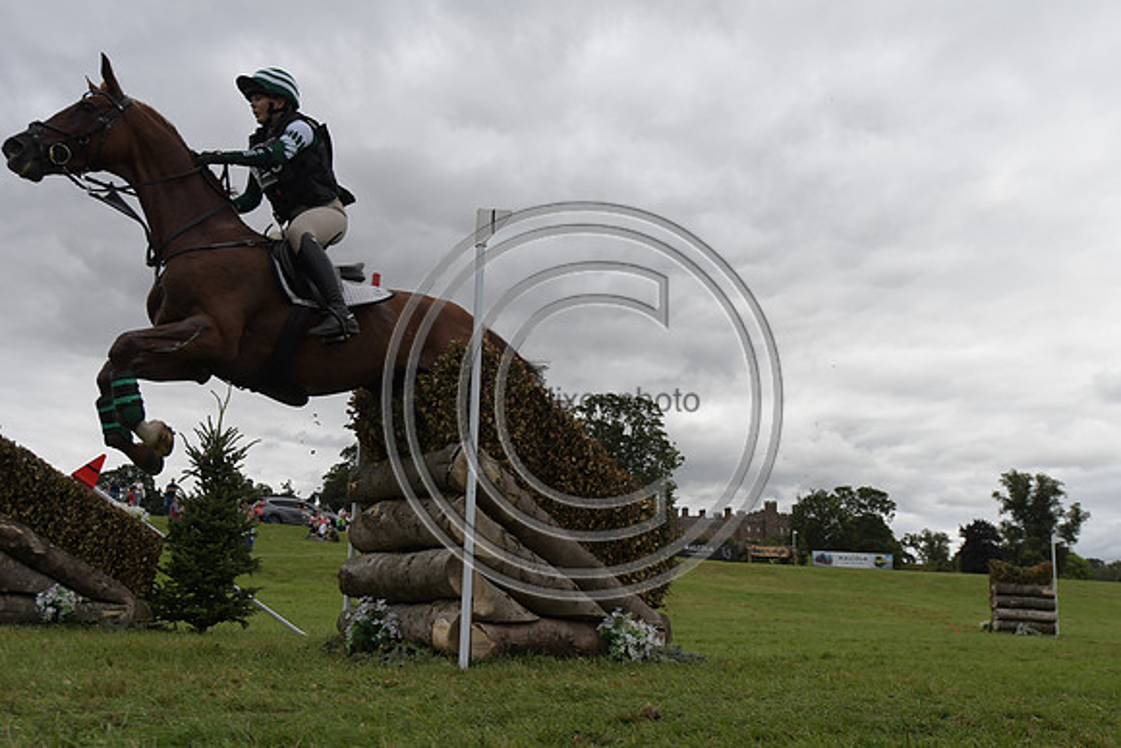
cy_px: 374
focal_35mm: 33
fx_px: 1028
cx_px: 560
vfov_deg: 40.0
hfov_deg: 57.2
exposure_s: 1/4000
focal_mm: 22
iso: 800
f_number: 5.6
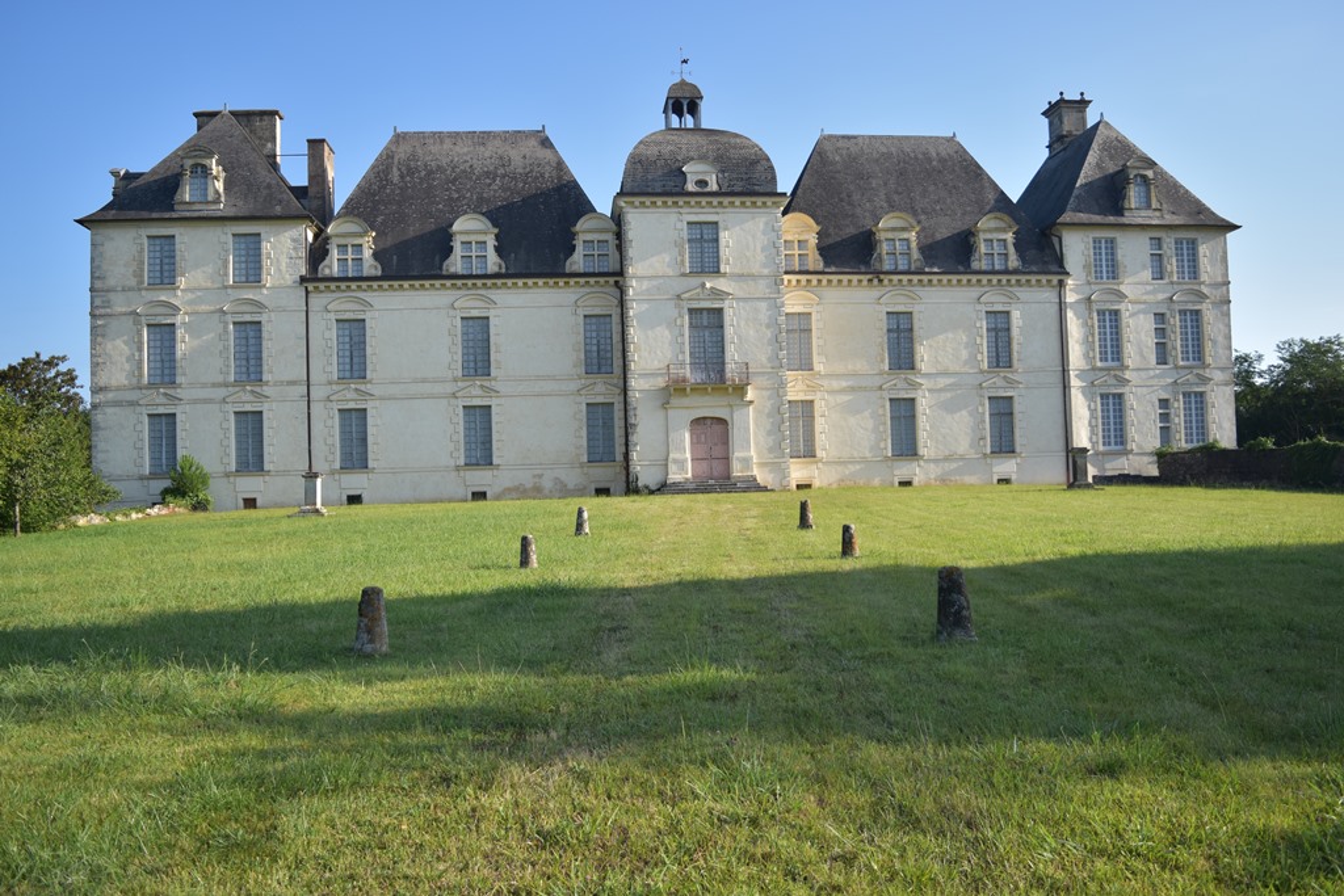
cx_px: 672
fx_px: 1120
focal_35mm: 30
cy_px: 448
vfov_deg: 43.6
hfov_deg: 61.9
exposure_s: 1/1250
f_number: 3.8
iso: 200
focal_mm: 20
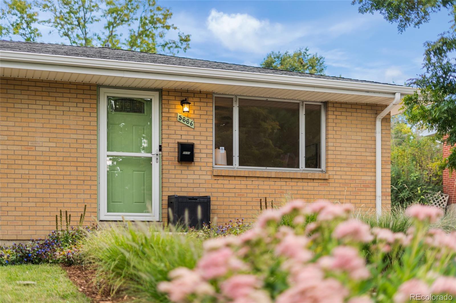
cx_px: 228
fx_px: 633
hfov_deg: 39.6
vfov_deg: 27.0
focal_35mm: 50
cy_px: 152
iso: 100
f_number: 1.8
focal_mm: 50
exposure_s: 1/400
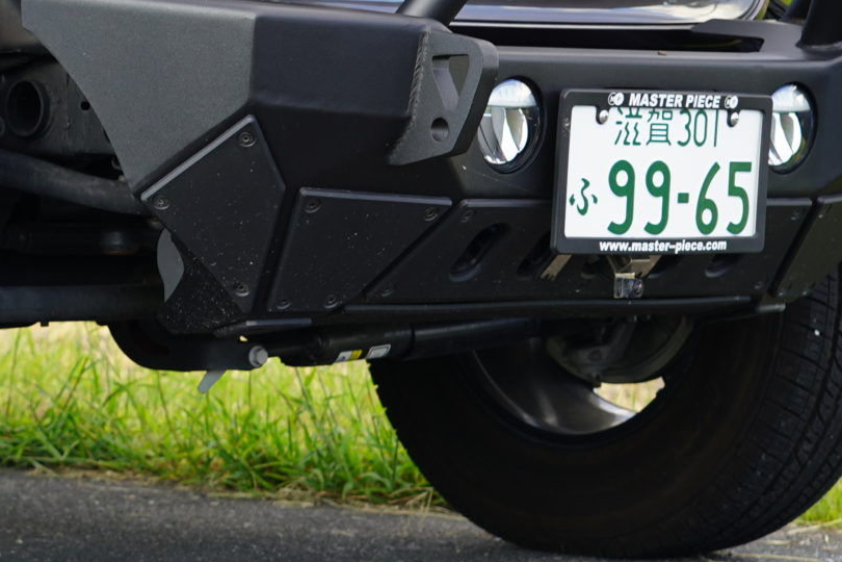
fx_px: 3695
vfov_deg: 8.6
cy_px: 20
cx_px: -298
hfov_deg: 12.5
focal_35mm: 158
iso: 100
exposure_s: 1/80
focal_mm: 50
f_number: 4.5
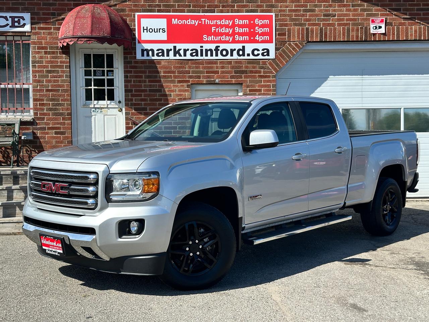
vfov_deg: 30.3
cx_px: 214
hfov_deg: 39.7
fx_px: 595
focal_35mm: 48
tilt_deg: -2.0
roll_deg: +0.5
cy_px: 161
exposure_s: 1/2976
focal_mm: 6.86
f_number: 1.78
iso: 64
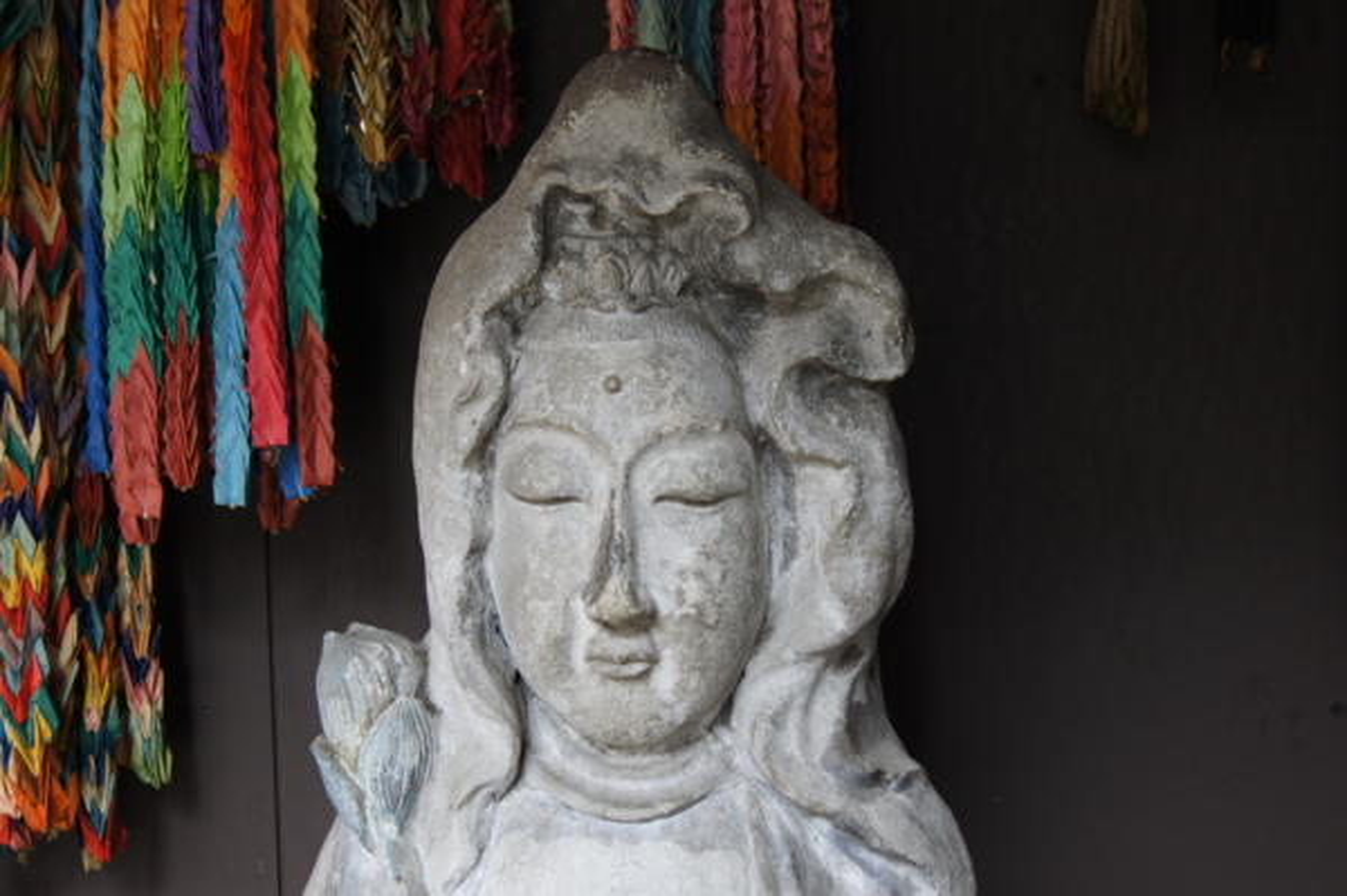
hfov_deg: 37.9
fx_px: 1963
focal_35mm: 52
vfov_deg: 25.7
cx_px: 674
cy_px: 448
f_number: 5
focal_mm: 35
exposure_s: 1/60
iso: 200
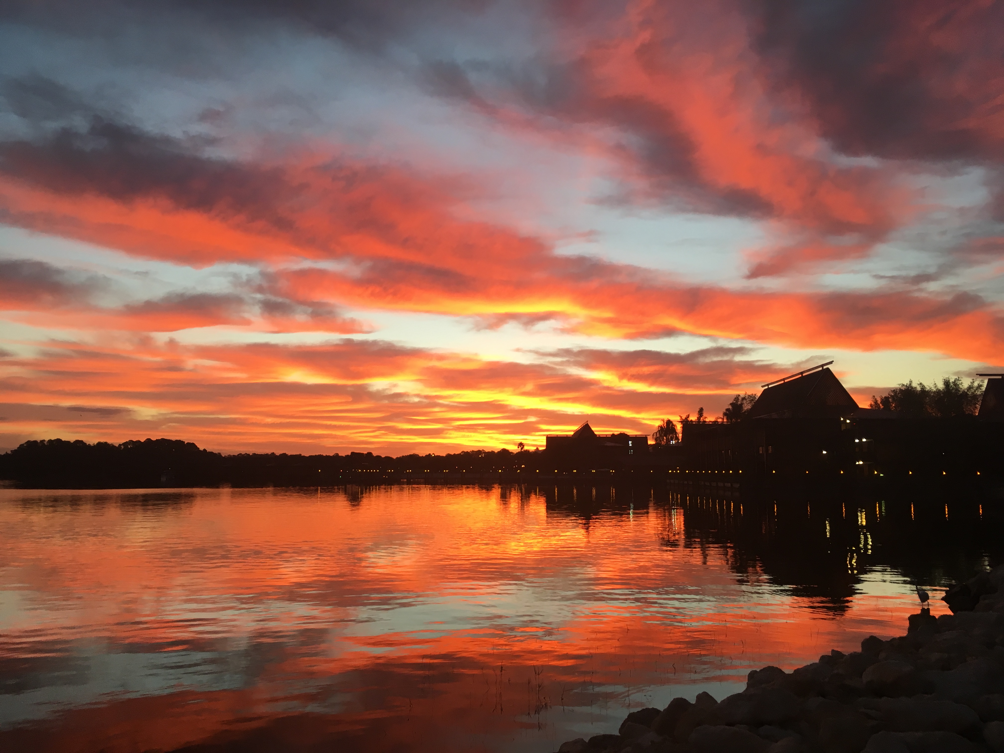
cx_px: 502
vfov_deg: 48.2
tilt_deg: +5.3
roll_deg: +0.4
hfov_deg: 61.7
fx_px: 841
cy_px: 376
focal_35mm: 29
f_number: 2.2
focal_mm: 4.15
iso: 32
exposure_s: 1/40
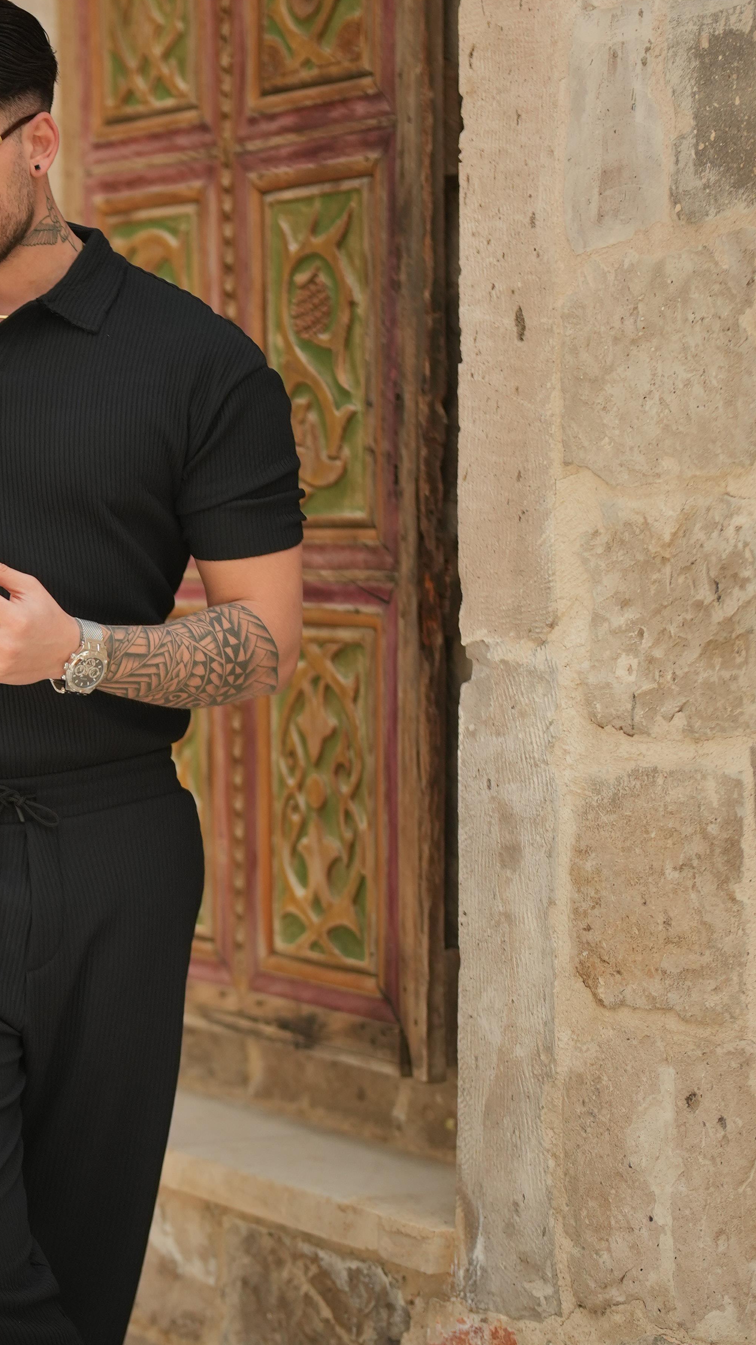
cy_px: 683
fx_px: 3672
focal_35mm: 103
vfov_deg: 20.8
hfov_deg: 11.6
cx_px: 3
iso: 320
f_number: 1.2
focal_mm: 50
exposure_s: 1/1000
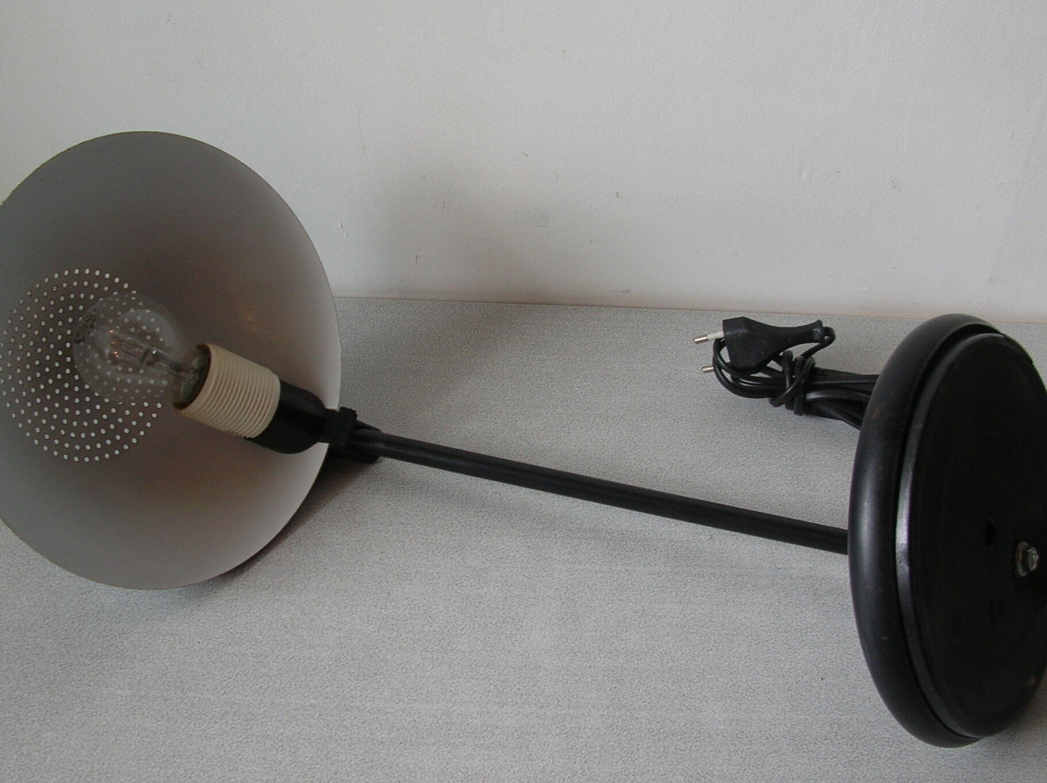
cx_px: 502
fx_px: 1330
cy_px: 346
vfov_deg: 32.8
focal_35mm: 44
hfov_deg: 43.0
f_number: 2.8
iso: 50
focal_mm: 5.8
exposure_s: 1/28
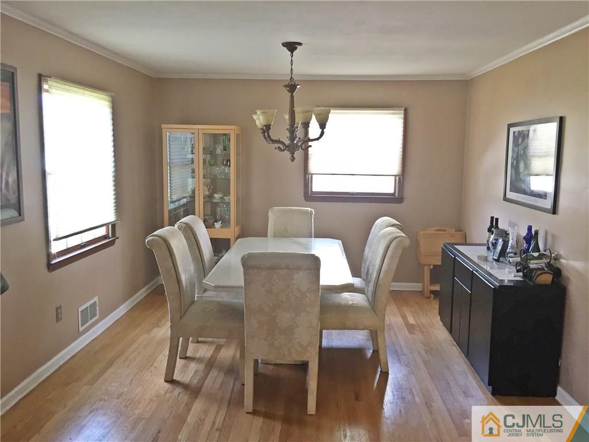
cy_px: 221
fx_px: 493
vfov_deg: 48.2
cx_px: 294
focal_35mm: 29
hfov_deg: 61.7
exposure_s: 1/30
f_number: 2.2
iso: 80
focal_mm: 4.15
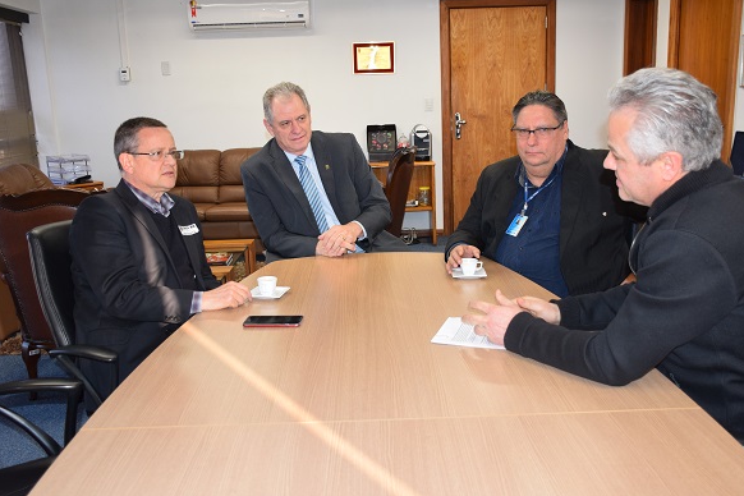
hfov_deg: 55.8
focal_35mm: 34
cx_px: 378
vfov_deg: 38.9
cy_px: 243
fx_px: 703
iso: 800
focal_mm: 22
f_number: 4.5
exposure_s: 1/80
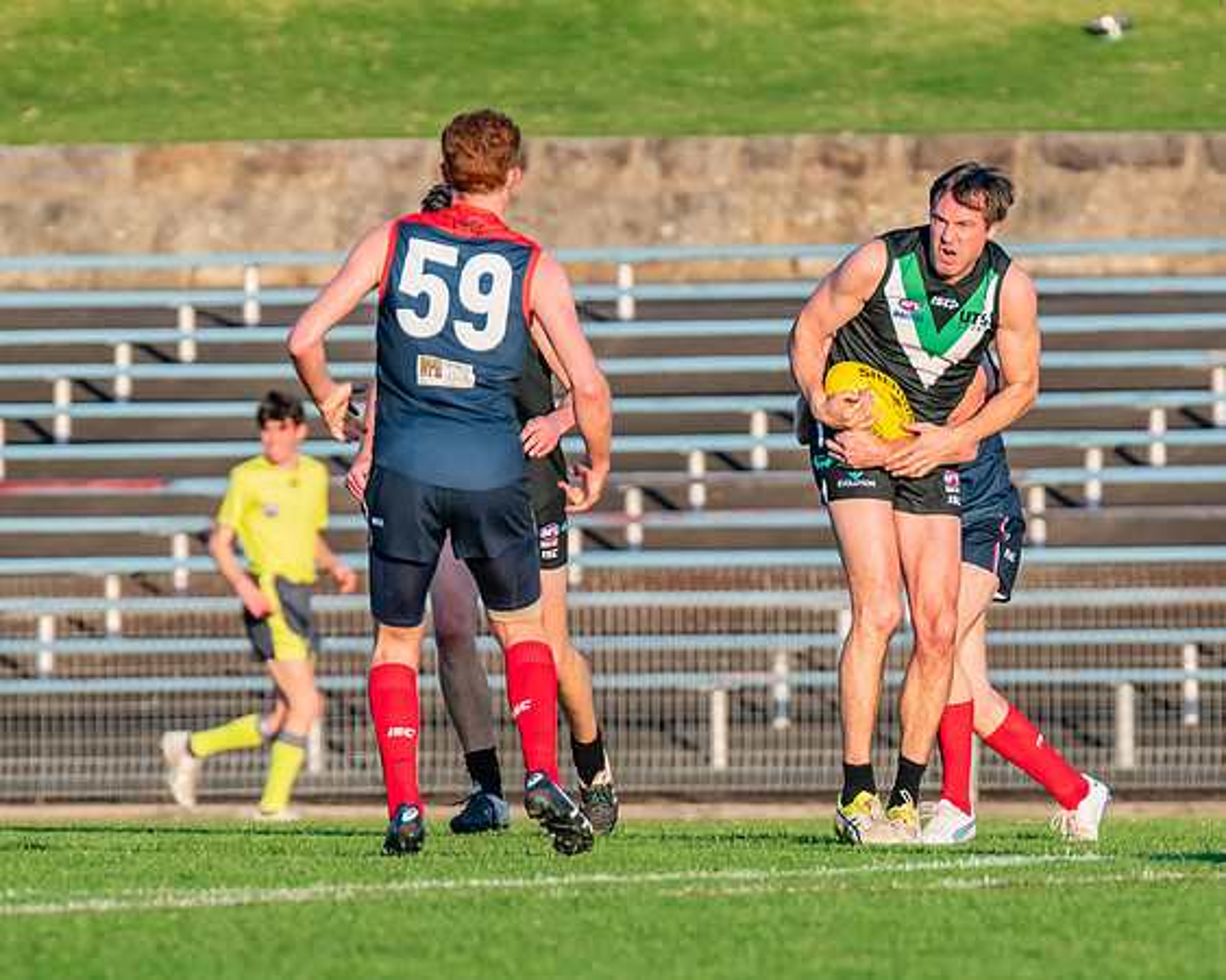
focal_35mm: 883
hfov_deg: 2.2
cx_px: 926
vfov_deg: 1.8
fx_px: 32038
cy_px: 524
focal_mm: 420
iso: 800
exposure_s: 1/1600
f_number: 6.3
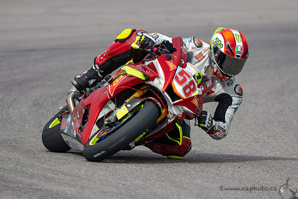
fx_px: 5617
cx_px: 149
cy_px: 113
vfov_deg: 2.0
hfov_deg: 3.0
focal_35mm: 678
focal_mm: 600
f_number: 6.3
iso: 220
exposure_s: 1/1250
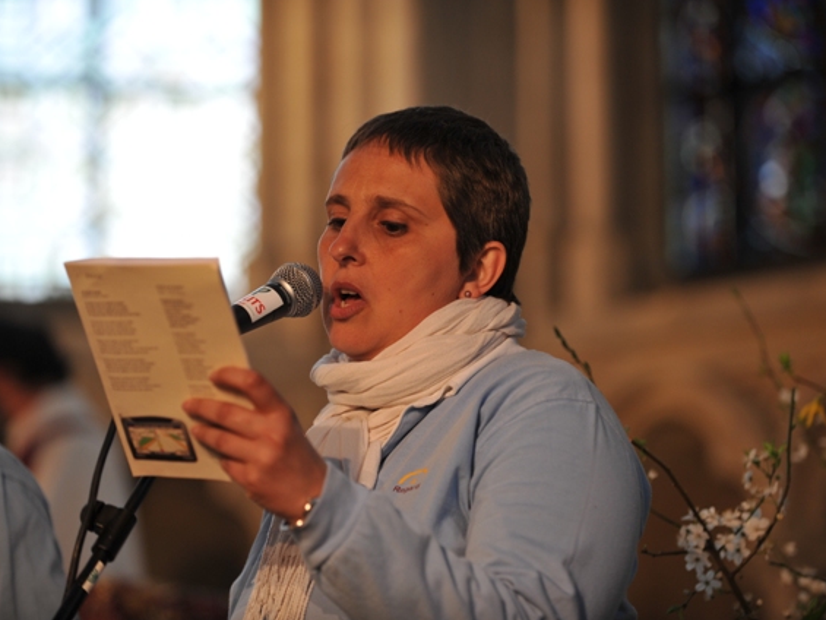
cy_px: 310
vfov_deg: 10.9
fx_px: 3246
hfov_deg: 14.5
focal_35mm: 136
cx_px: 412
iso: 500
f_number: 2.8
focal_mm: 125
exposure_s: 1/250
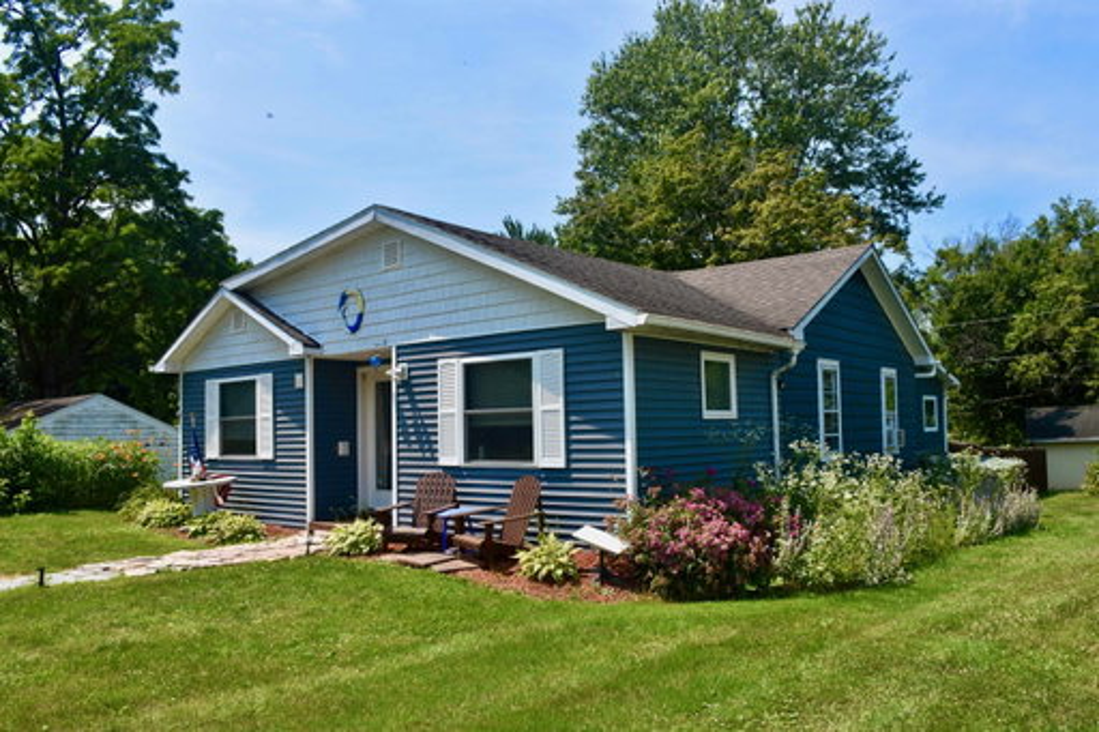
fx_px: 824
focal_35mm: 27
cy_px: 366
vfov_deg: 47.9
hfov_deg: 67.4
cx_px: 550
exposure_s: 1/200
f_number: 9
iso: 100
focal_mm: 18
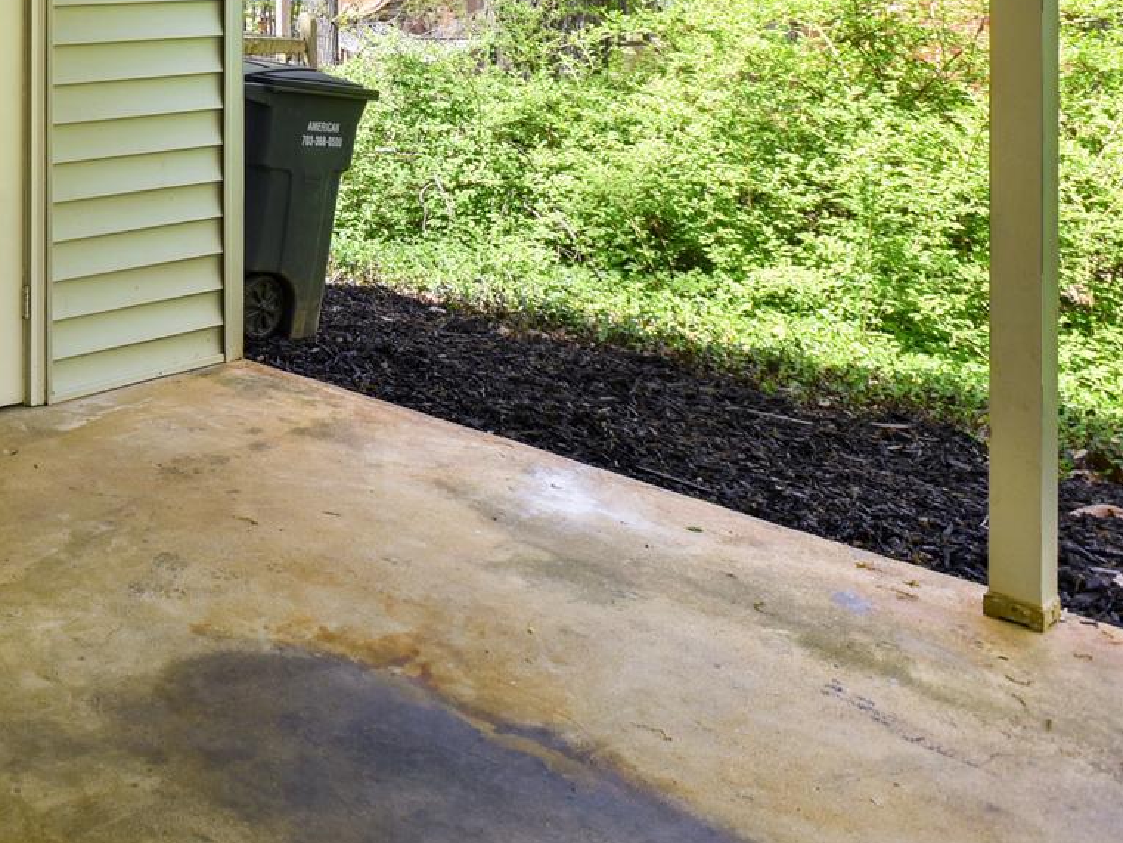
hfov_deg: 35.0
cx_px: -190
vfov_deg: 28.9
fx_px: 1428
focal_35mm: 44
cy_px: -147
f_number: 5.6
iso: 100
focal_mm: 17
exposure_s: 1/125
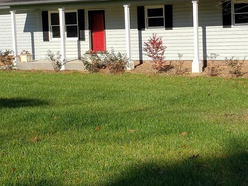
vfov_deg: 31.9
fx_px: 322
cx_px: 144
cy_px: 59
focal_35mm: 45
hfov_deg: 42.0
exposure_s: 1/1745
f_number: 2.4
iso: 50
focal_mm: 4.3
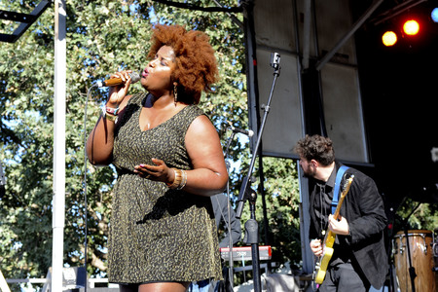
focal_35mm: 48
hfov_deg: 41.1
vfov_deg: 28.1
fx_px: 584
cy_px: 146
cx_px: 219
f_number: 4.5
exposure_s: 1/640
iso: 800
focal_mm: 48
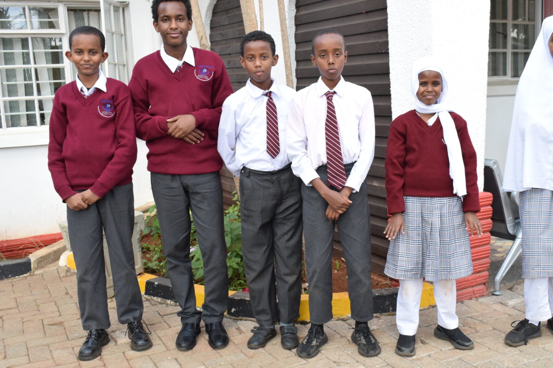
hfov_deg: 46.3
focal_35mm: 42
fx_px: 645
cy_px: 191
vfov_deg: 31.9
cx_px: 315
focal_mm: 24
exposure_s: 1/400
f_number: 8
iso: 1600
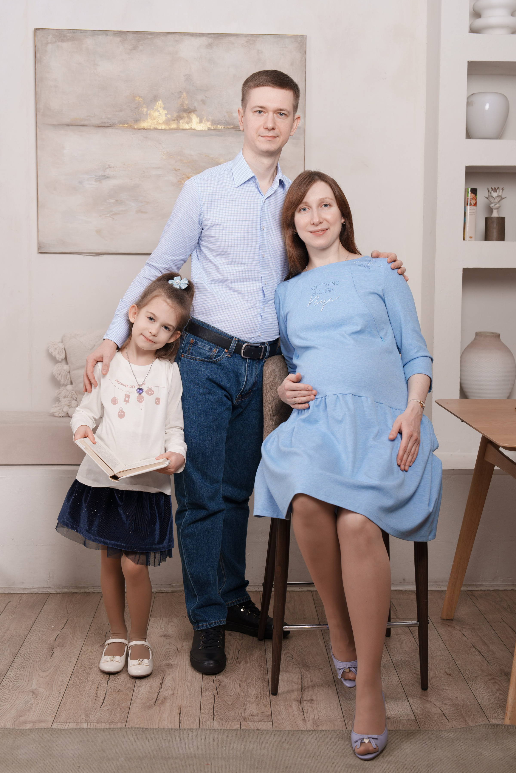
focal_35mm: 47
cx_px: 255
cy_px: 374
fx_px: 1010
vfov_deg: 41.9
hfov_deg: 28.6
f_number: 4.5
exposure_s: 1/80
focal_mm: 44
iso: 320
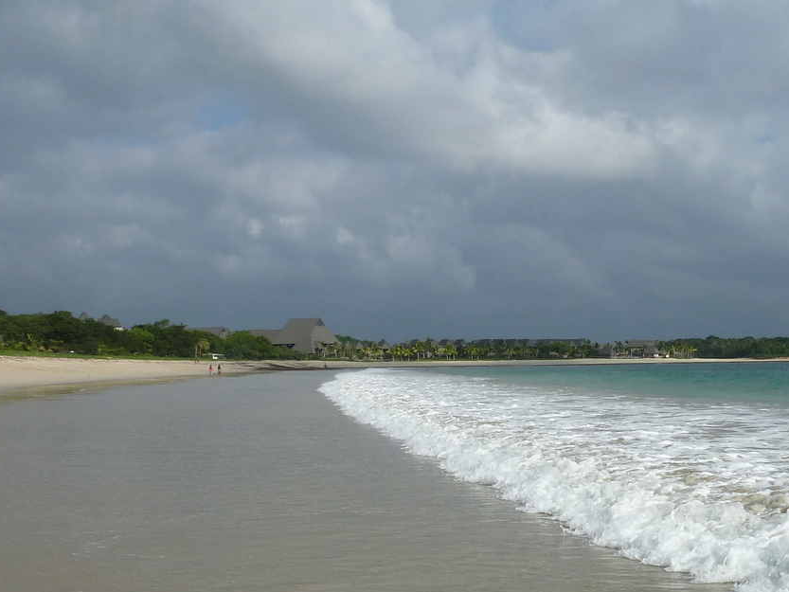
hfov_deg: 38.7
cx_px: 583
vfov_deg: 29.9
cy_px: 424
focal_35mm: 48
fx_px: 1094
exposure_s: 1/500
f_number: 5.6
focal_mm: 4.1
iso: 80
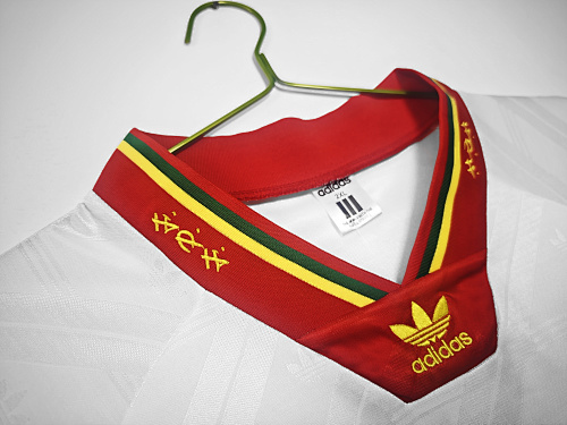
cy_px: 212
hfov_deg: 73.9
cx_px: 284
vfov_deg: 58.9
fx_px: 377
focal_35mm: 23
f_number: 1.75
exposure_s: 1/120
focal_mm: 8.67
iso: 108
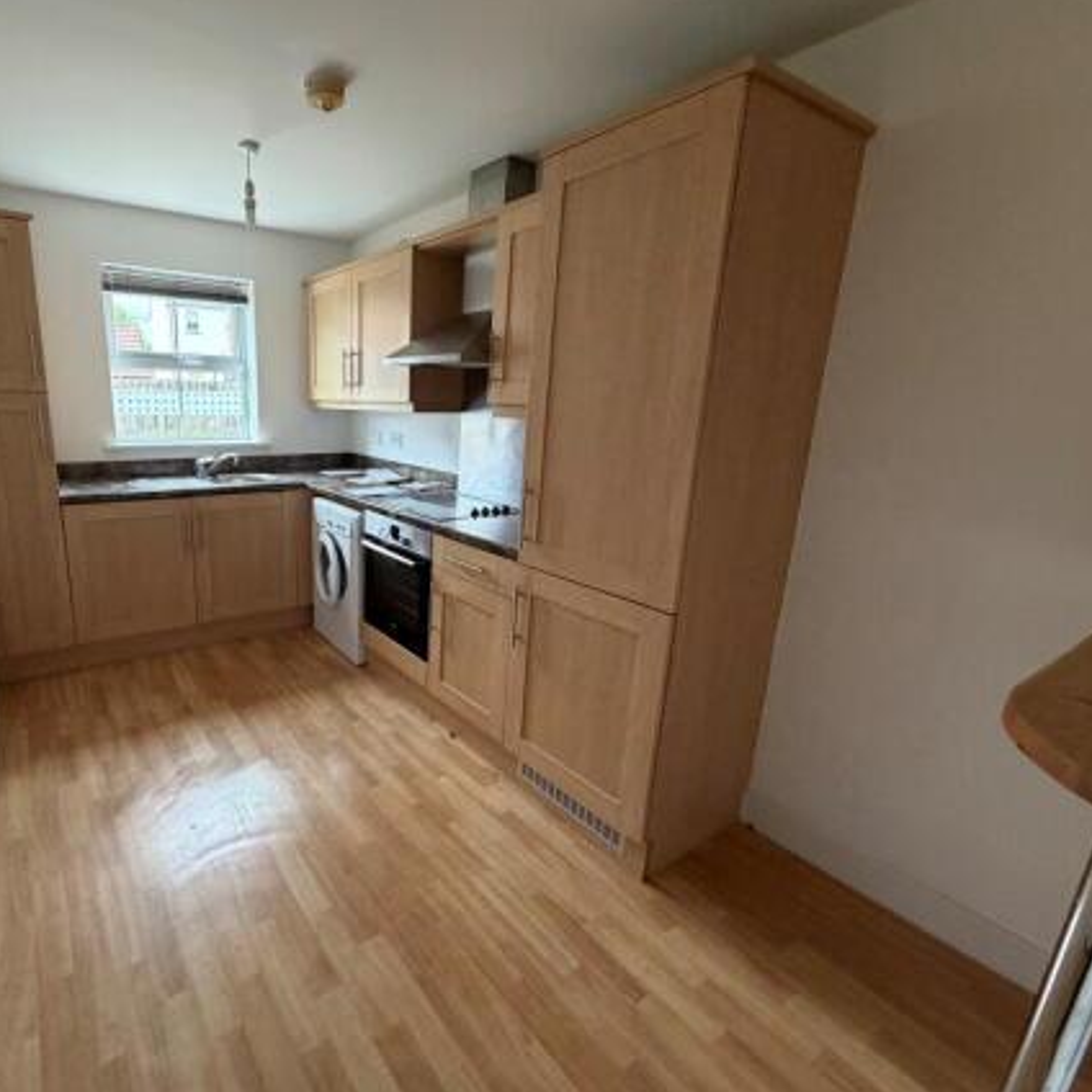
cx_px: 408
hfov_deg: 82.3
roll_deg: -1.4
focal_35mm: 17
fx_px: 607
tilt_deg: -14.0
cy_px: 547
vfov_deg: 84.0
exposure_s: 1/73
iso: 320
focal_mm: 2.22
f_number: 2.2
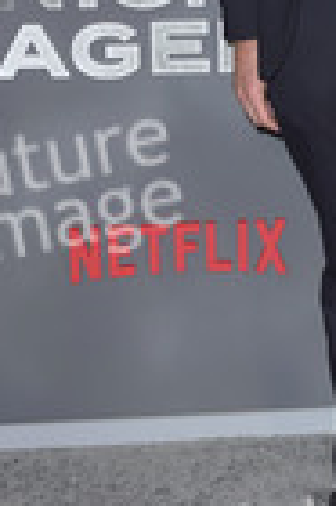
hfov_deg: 10.7
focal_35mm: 126
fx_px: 1768
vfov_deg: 16.0
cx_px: 392
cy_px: 25
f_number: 6.3
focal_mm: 44
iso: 400
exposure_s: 1/250
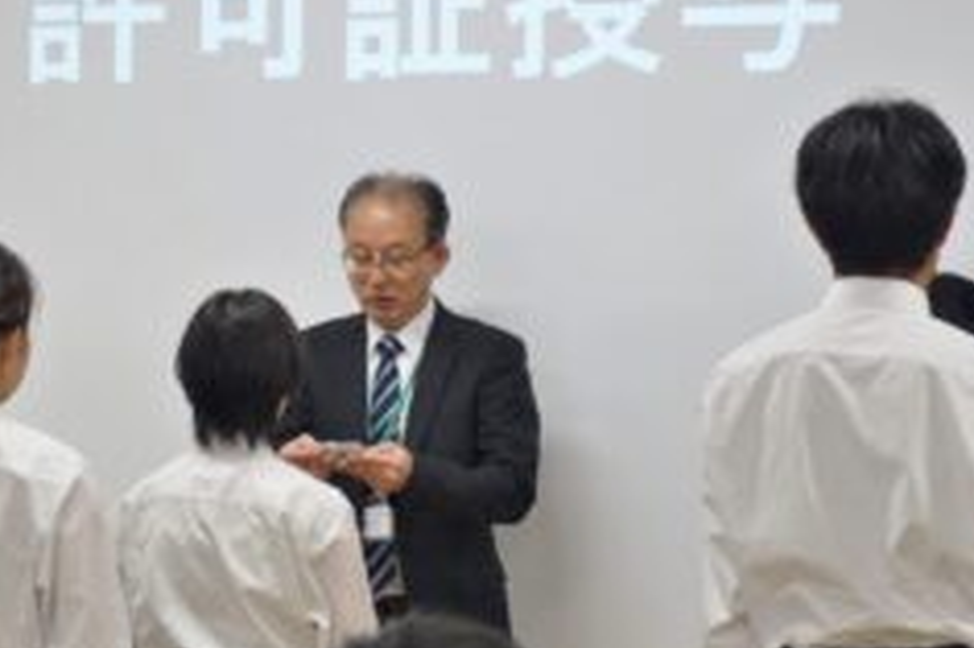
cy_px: 239
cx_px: 384
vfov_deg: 11.0
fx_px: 3352
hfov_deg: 16.5
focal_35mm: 124
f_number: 2.8
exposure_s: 1/80
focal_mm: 23.9
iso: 160
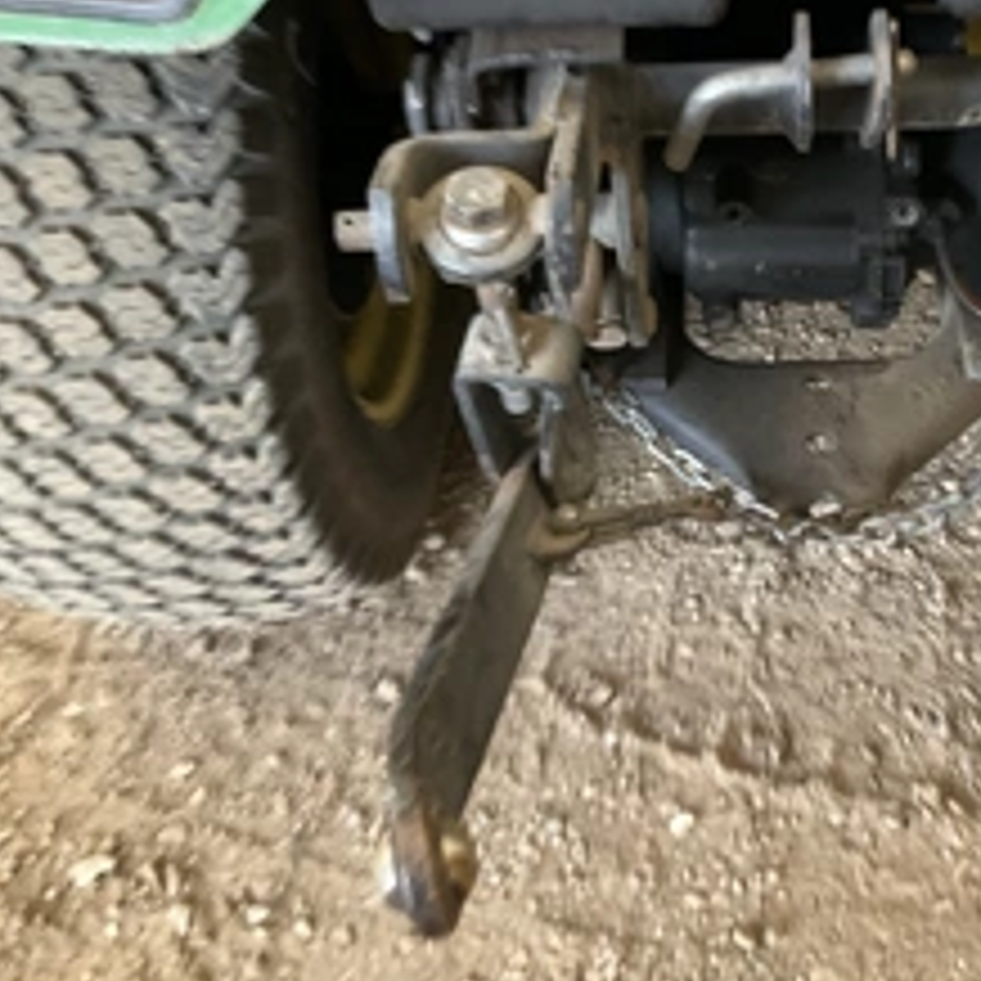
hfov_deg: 34.4
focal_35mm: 47
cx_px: 846
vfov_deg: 35.9
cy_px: 387
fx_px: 1507
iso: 64
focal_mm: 3
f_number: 1.8
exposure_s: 1/61
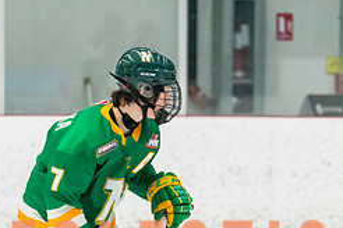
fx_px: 3925
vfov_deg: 3.3
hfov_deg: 5.0
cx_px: 117
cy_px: 190
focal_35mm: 412
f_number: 2.8
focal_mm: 105
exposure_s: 1/800
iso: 3200
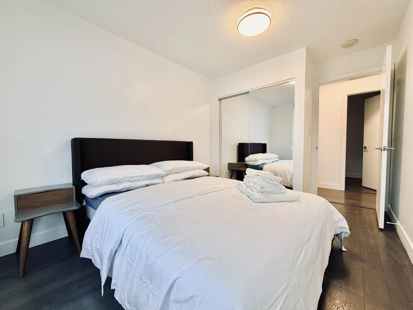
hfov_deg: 102.1
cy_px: 155
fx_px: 167
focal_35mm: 14
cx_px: 206
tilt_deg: -2.4
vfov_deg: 85.7
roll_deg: +0.8
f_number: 2.2
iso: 125
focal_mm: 2.22
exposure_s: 1/120
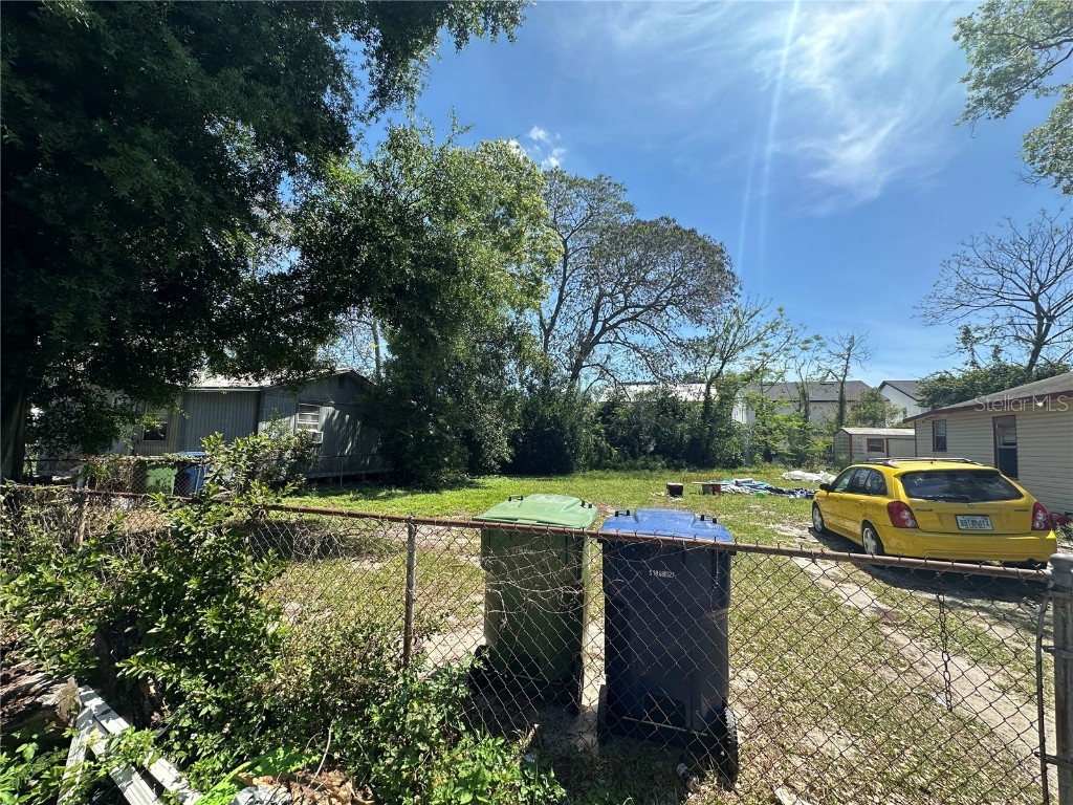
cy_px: 402
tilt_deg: +6.2
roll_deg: -2.0
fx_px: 434
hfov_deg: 102.1
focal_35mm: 14
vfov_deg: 85.7
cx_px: 536
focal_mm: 2.22
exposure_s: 1/1062
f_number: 2.2
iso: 40
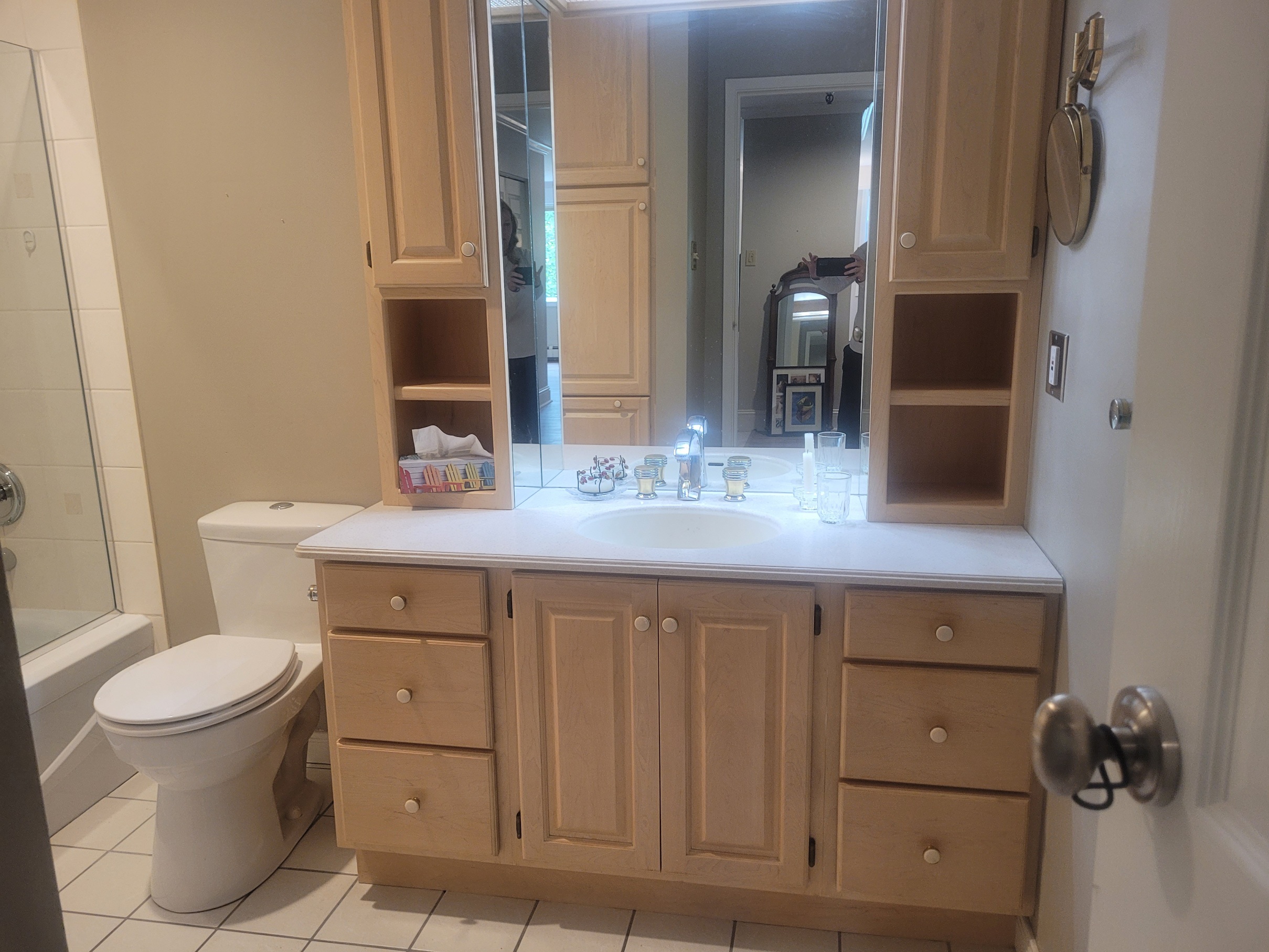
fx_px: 953
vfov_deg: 53.1
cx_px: 634
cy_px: 476
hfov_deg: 67.3
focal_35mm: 26
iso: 250
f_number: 1.8
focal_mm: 5.4
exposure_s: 1/60.2
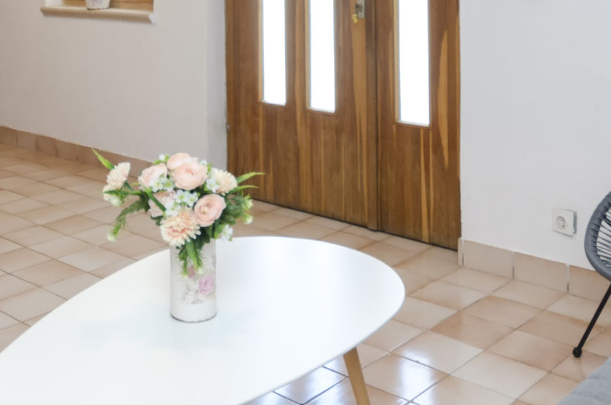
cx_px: 258
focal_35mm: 50
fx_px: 847
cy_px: -65
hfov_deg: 39.6
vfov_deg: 24.6
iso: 320
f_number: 7.1
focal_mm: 10
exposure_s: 1/20
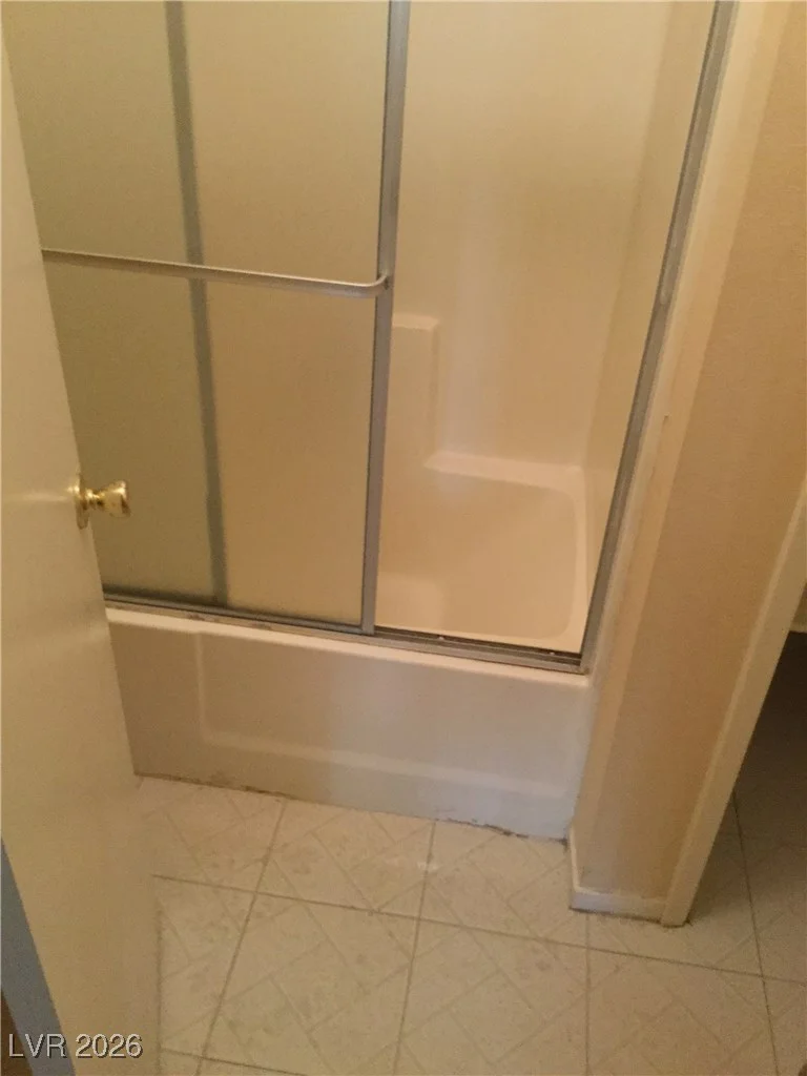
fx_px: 964
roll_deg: +1.8
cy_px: 538
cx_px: 404
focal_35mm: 31
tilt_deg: -35.7
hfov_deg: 45.4
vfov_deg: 58.4
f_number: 2.4
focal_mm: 3.3
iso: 200
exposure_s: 1/30
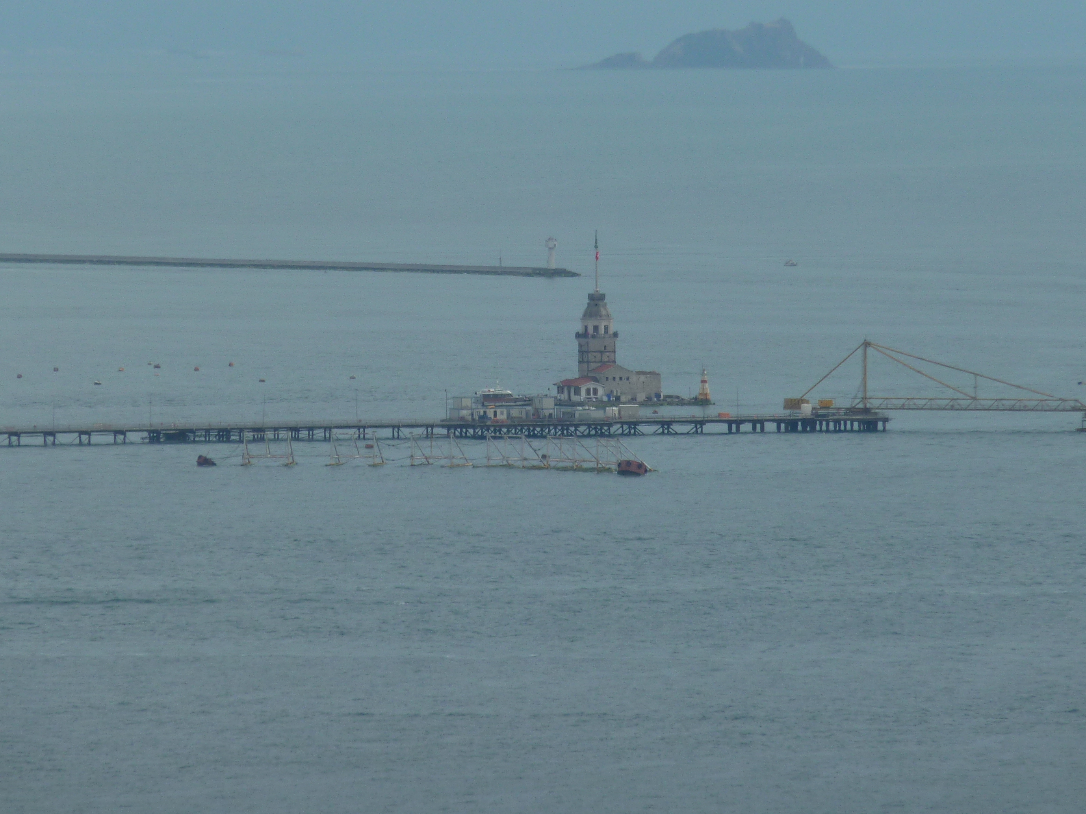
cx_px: 551
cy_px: 341
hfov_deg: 5.0
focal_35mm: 397
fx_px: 12456
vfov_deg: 3.7
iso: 80
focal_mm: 49.2
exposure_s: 1/500
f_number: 5.6
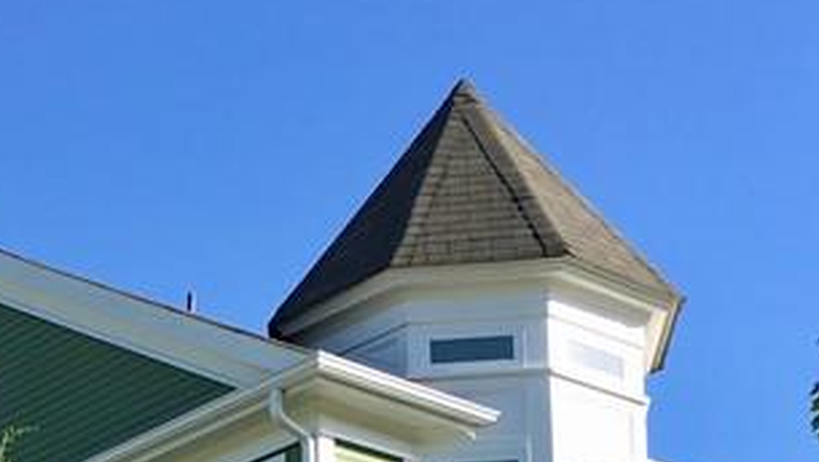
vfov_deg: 10.6
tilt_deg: +10.3
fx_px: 2303
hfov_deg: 19.7
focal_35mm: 106
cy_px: 884
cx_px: 46
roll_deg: -0.1
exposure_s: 1/746
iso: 25
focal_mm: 4.15
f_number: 2.2
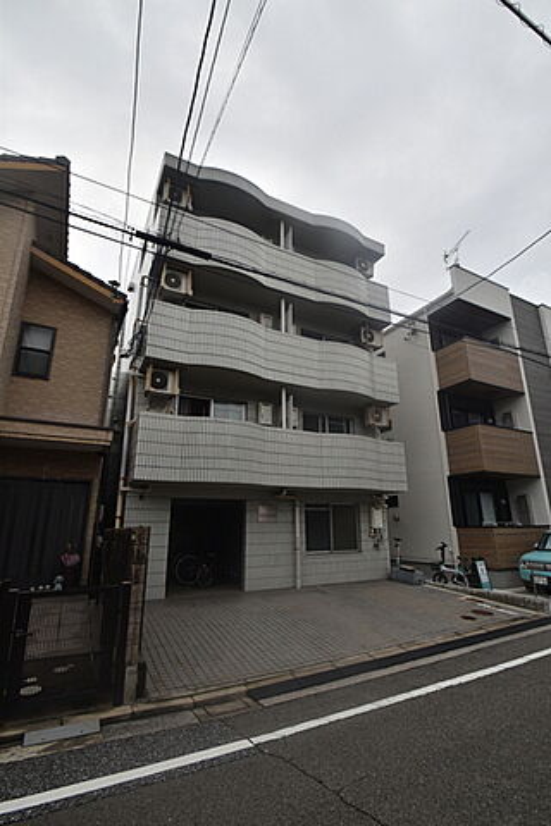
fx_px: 379
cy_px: 413
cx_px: 276
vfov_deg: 95.0
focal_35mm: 16
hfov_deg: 72.1
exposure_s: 1/200
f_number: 7.1
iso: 100
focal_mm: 11
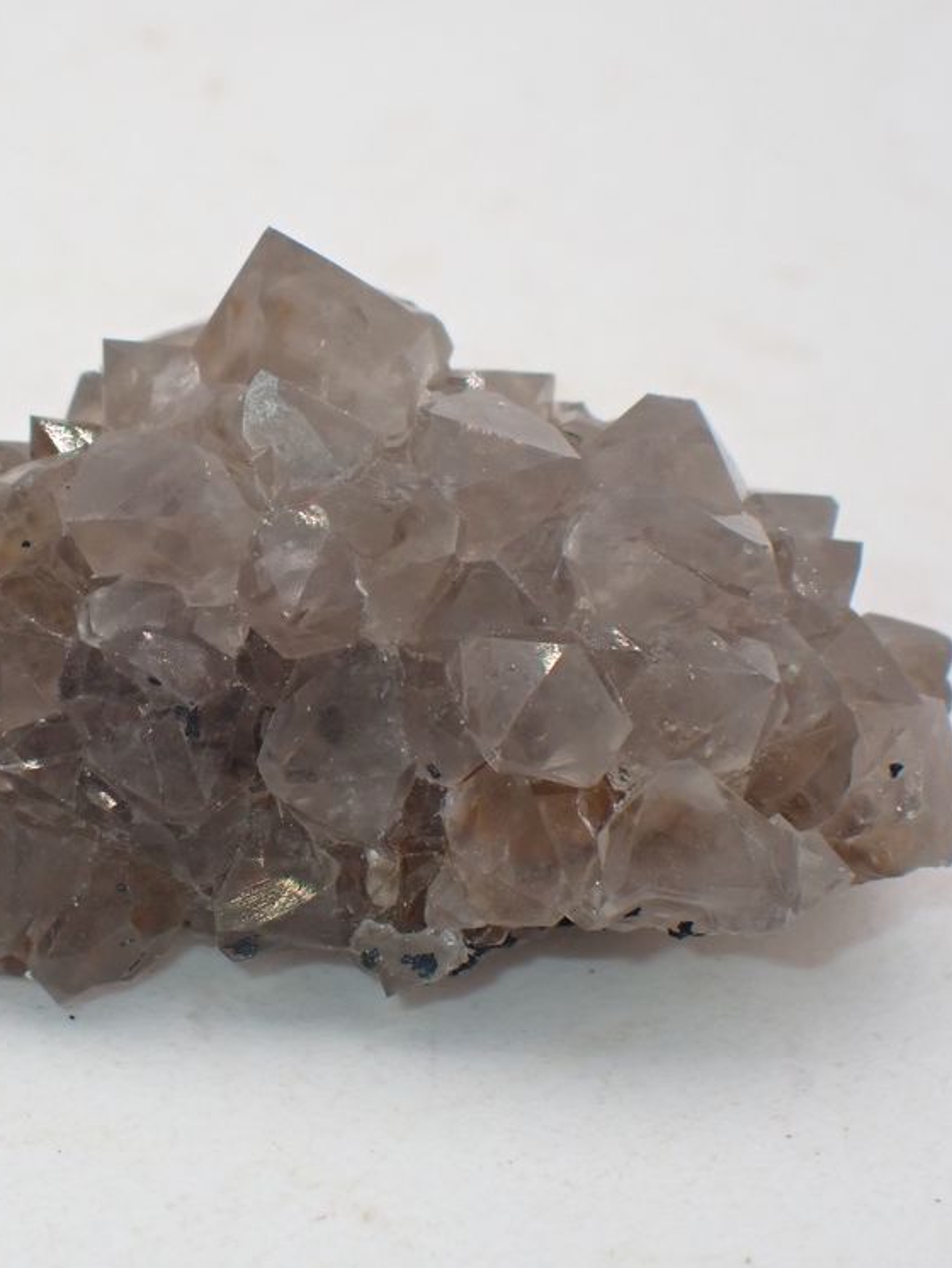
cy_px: 634
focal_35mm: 134
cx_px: 177
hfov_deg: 11.0
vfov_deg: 14.7
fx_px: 4911
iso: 250
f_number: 14
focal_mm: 18
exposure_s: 1/100
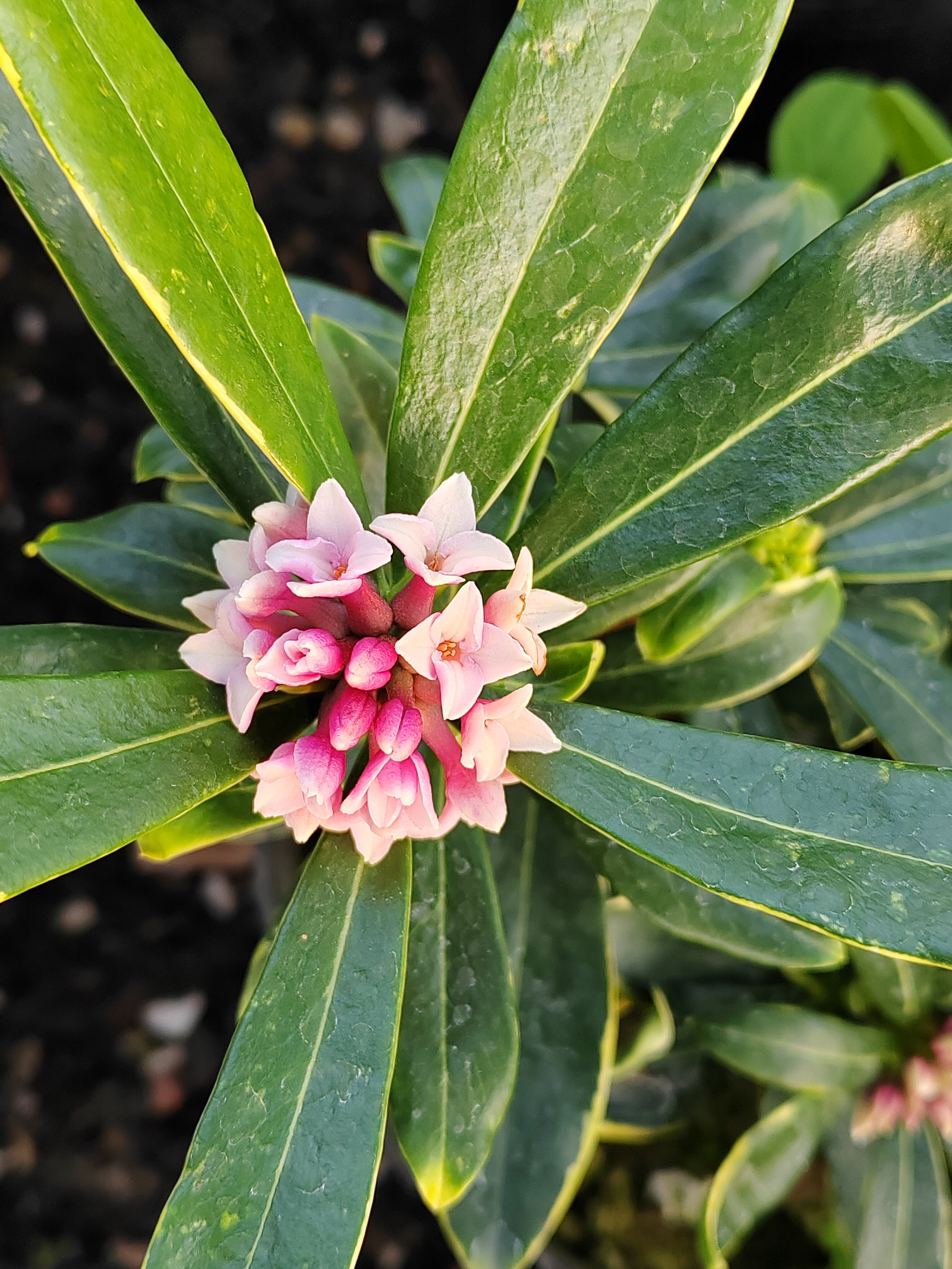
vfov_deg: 38.9
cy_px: 634
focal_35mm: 49
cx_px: 476
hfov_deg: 29.7
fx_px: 1797
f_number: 1.9
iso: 200
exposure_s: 1/100
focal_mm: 5.52
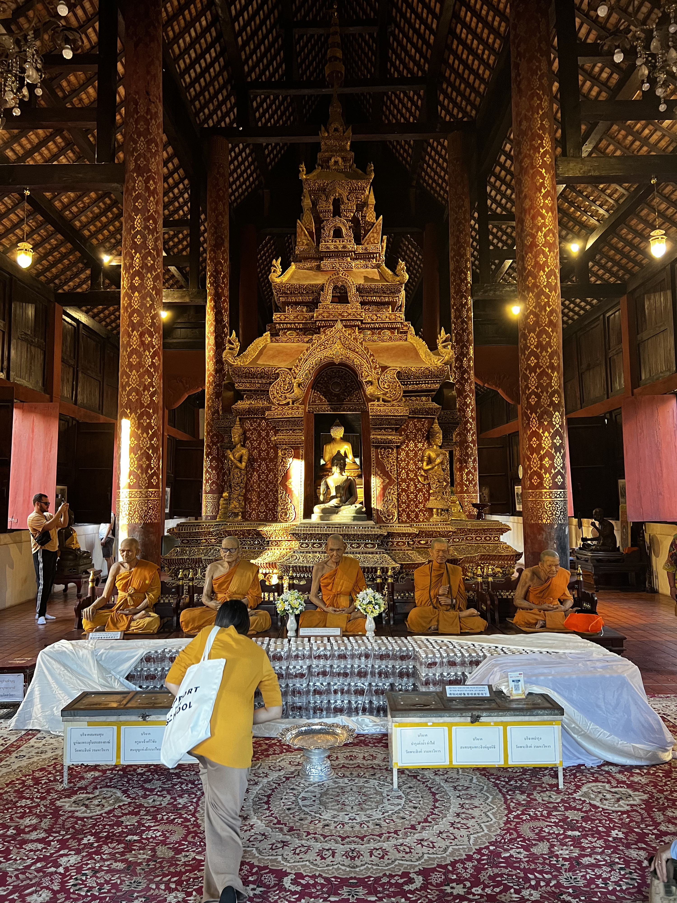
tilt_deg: +6.2
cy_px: 452
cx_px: 338
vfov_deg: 67.3
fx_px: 678
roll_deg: -0.2
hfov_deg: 53.1
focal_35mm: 26
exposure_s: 1/50
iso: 250
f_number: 1.5
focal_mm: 5.7
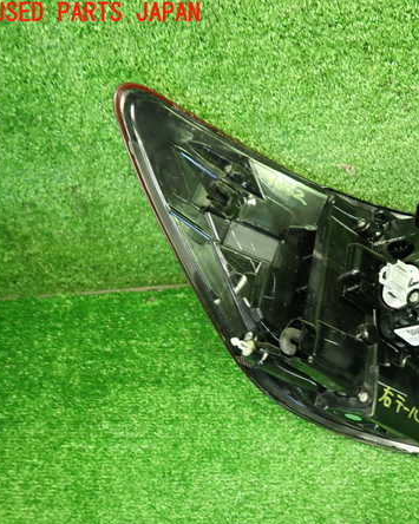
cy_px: 264
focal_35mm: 33
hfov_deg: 42.4
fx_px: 512
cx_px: 340
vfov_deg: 54.2
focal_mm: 4.5
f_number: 2
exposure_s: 1/30
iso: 250
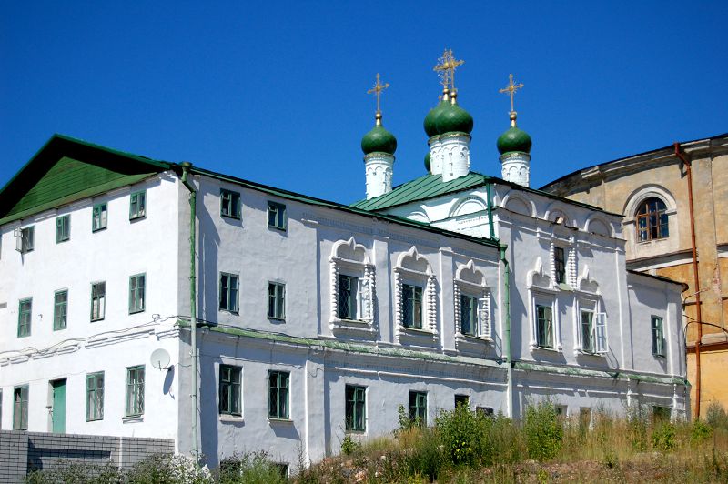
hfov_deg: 29.9
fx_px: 1364
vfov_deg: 20.1
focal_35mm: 68
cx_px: 364
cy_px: 242
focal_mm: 45
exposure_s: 1/3200
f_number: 5.3
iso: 400
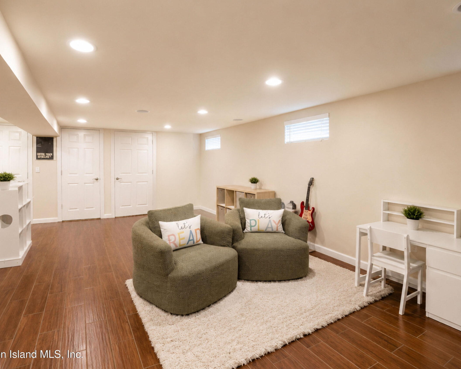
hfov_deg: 89.6
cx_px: 220
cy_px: 185
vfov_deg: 77.0
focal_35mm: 17
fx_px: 232
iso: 100
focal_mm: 10
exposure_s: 1/8
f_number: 2.8
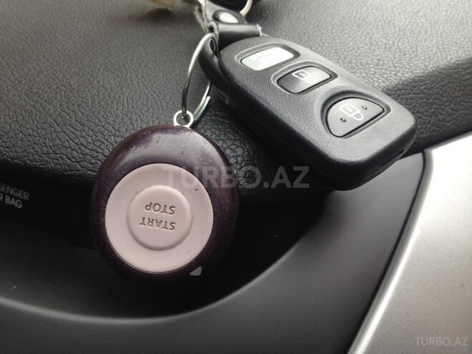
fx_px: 450
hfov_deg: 55.4
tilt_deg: -42.6
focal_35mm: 33
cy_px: 177
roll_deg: -2.5
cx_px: 236
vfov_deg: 42.9
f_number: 2.4
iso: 50
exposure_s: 1/120
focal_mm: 4.12
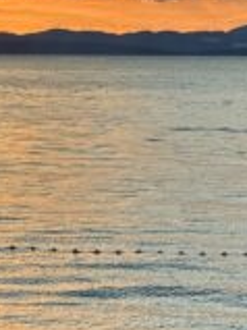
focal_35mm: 242
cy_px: 255
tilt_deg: -3.5
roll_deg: -1.9
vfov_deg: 8.2
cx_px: -18
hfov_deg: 6.1
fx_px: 2305
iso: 25
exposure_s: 1/249
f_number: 2.8
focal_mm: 9
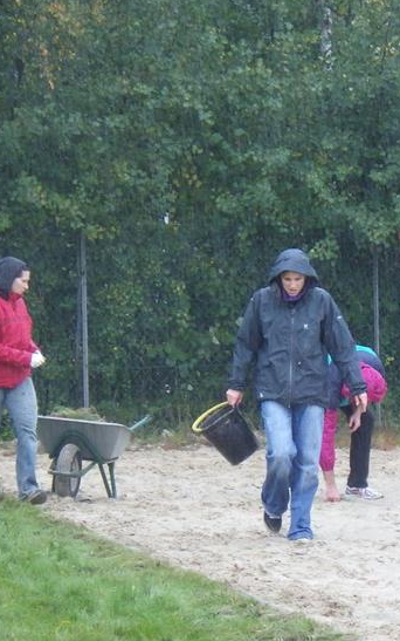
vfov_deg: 9.2
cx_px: 191
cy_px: 333
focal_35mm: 228
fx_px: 3976
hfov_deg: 5.8
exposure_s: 1/100
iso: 500
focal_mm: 20.6
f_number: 5.2
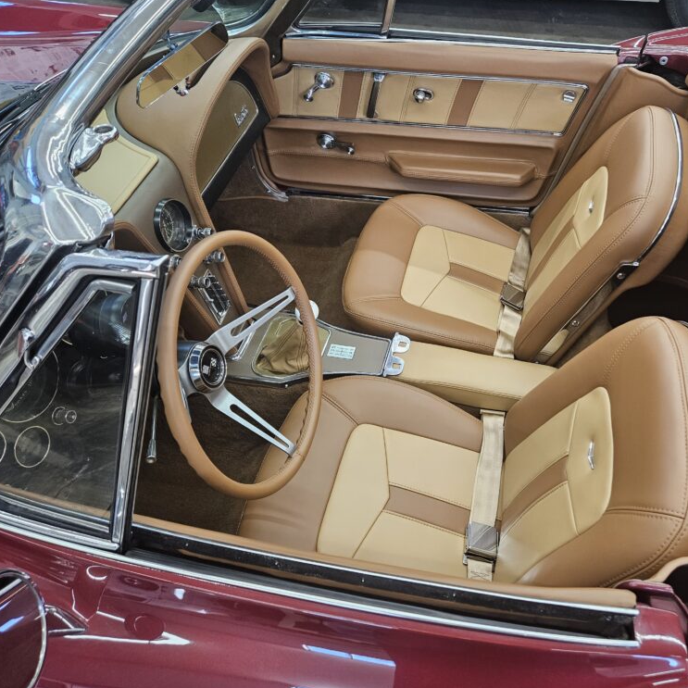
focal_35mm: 28
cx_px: 419
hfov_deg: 56.8
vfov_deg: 57.3
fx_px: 630
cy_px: 335
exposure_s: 1/120
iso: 400
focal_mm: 5.4
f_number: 1.8
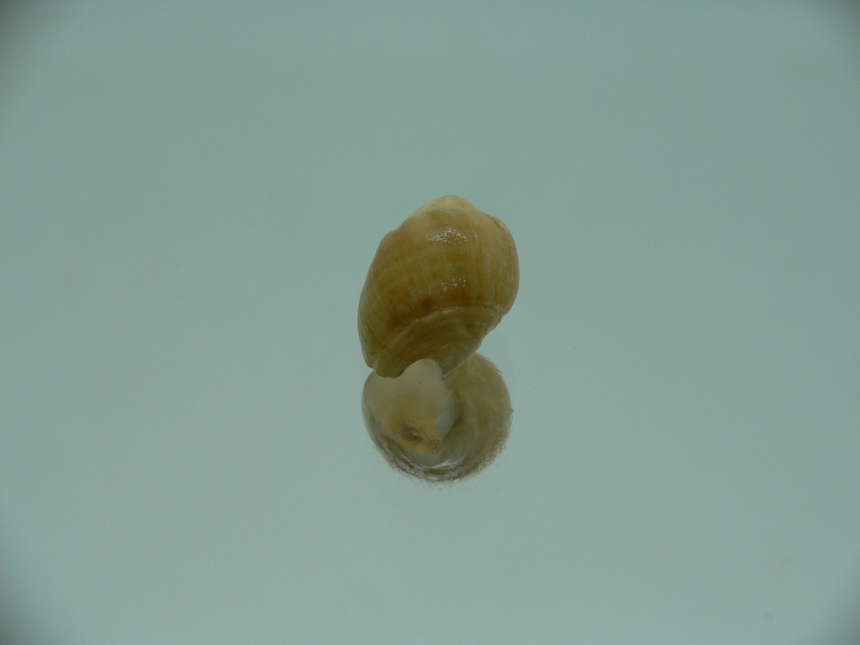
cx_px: 430
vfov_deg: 40.7
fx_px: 870
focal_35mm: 35
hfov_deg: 52.6
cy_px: 322
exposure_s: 1/60
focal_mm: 4.6
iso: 80
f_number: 2.8
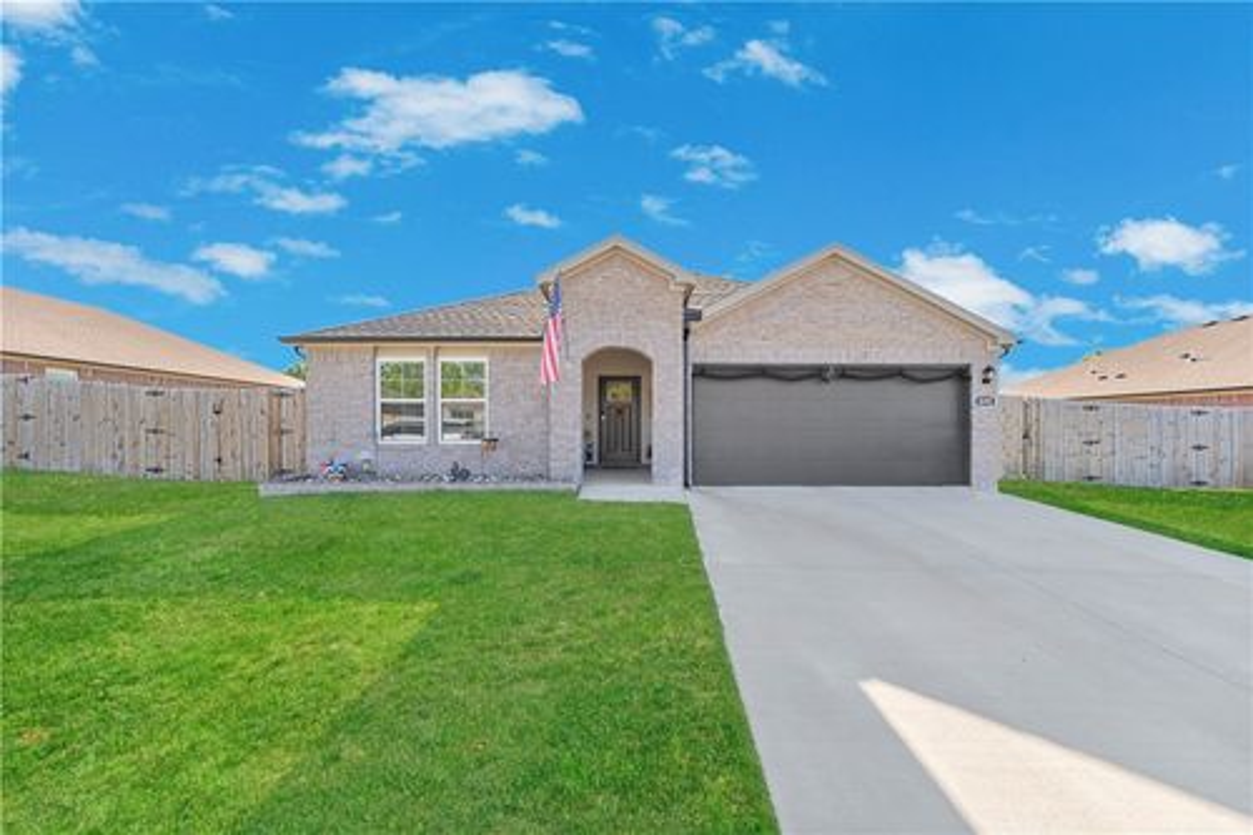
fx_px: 487
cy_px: 418
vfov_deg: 81.2
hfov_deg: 104.3
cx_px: 626
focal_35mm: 14
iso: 100
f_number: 2.8
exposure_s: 1/200
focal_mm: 14
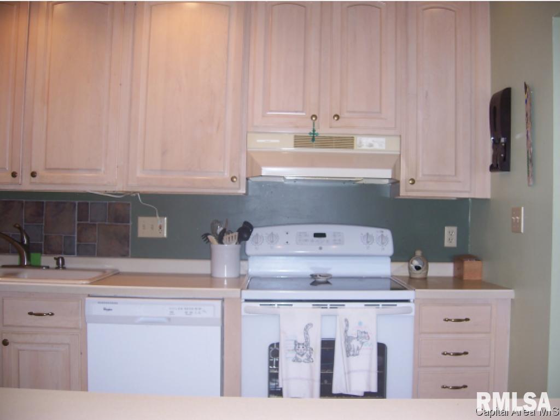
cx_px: 280
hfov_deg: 51.3
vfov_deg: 39.7
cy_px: 210
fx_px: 583
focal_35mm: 36
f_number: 3
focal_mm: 6
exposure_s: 1/60
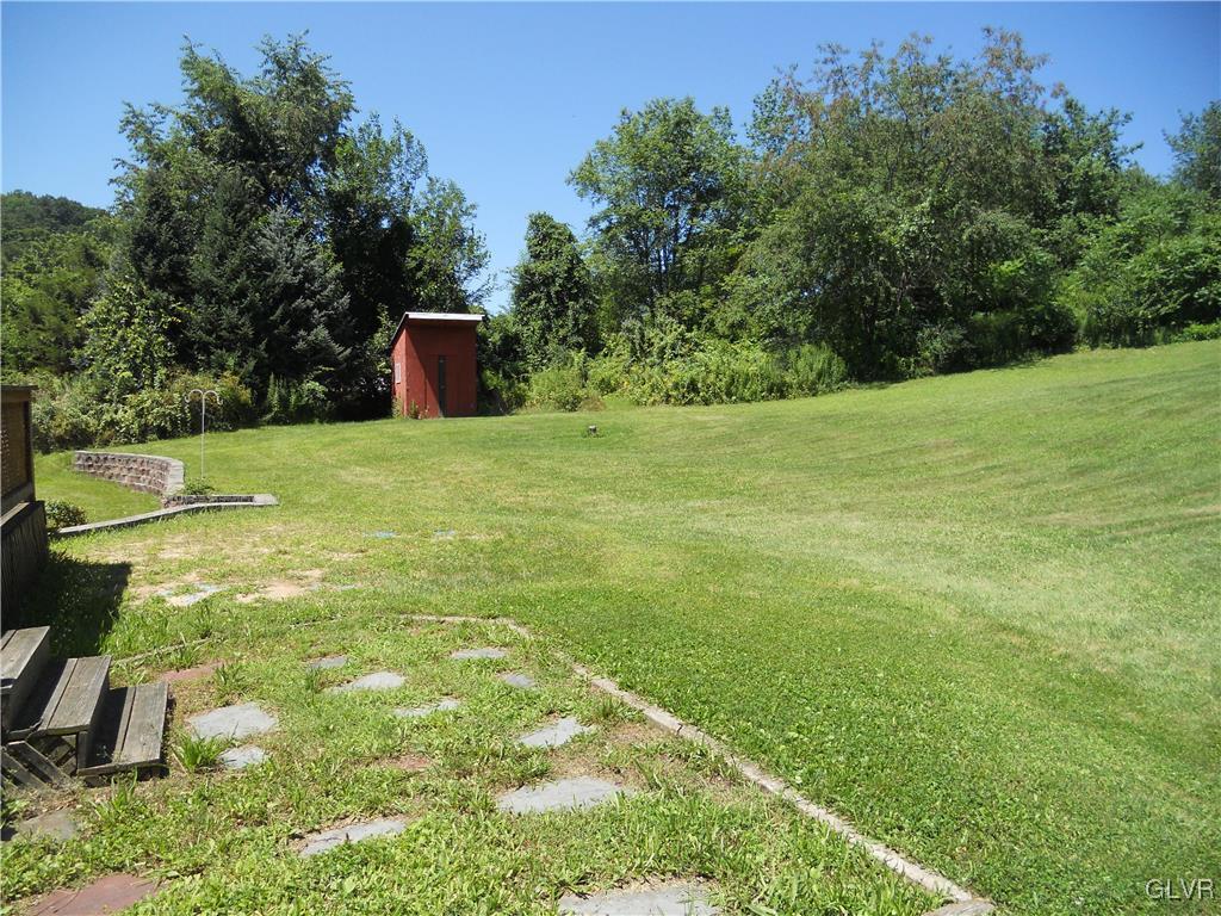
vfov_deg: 51.4
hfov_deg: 65.3
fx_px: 952
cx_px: 610
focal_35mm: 27
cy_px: 458
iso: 80
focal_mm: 4.9
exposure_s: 1/640
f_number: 3.2
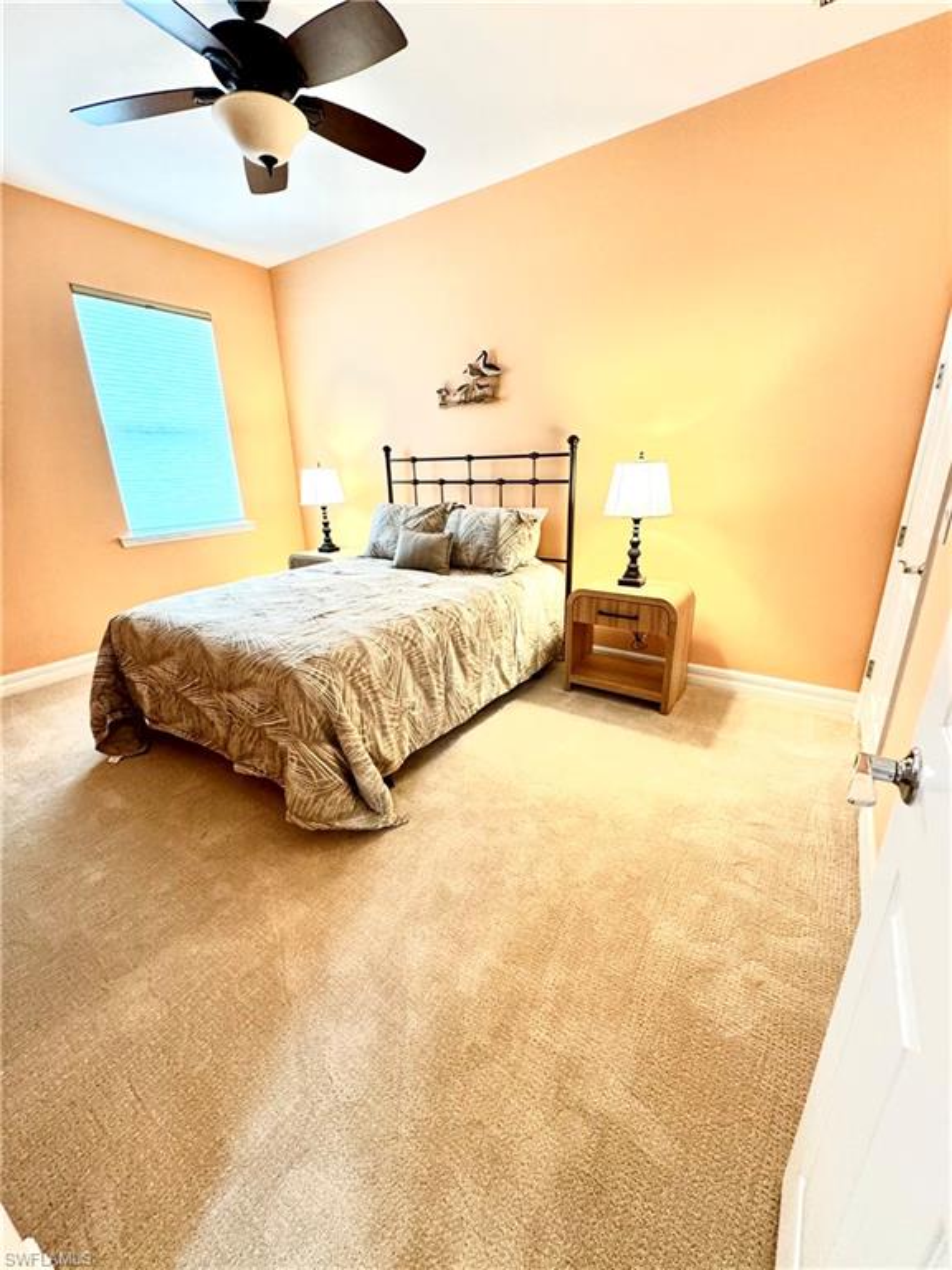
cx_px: 476
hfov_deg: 85.7
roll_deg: +1.0
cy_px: 635
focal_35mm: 14
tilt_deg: -19.4
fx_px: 513
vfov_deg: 102.1
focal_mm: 2.22
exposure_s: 1/60
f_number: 2.2
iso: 200
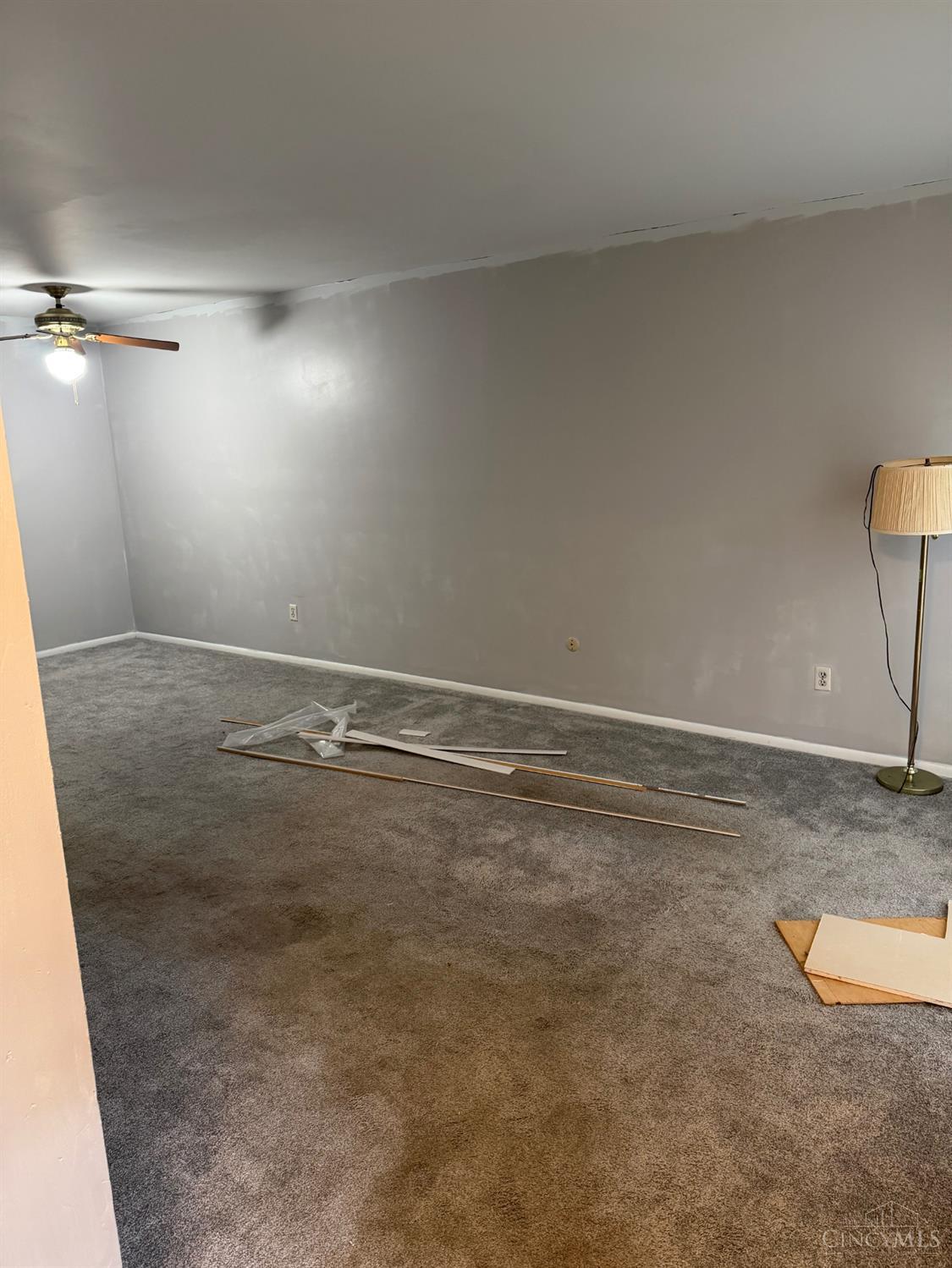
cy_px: 634
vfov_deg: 71.6
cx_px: 476
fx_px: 880
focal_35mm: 24
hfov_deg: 56.8
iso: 250
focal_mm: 6.76
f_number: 1.78
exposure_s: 1/60
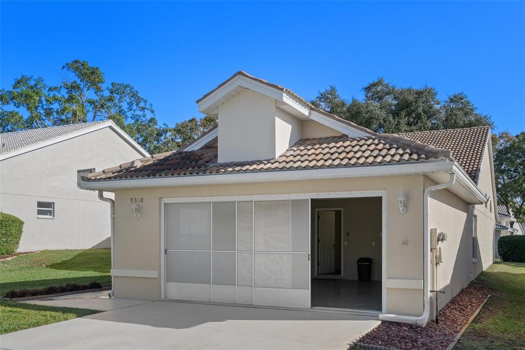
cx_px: 262
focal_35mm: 35
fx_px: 510
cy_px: 175
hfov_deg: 54.4
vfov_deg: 37.8
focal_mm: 35
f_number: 8
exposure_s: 1/800
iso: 320
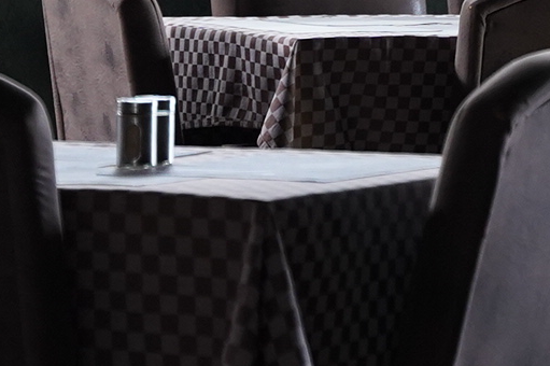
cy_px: -474
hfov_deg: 5.6
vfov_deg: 3.7
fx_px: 5573
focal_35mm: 365
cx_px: 433
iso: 1600
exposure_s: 1/160
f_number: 2.8
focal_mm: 62
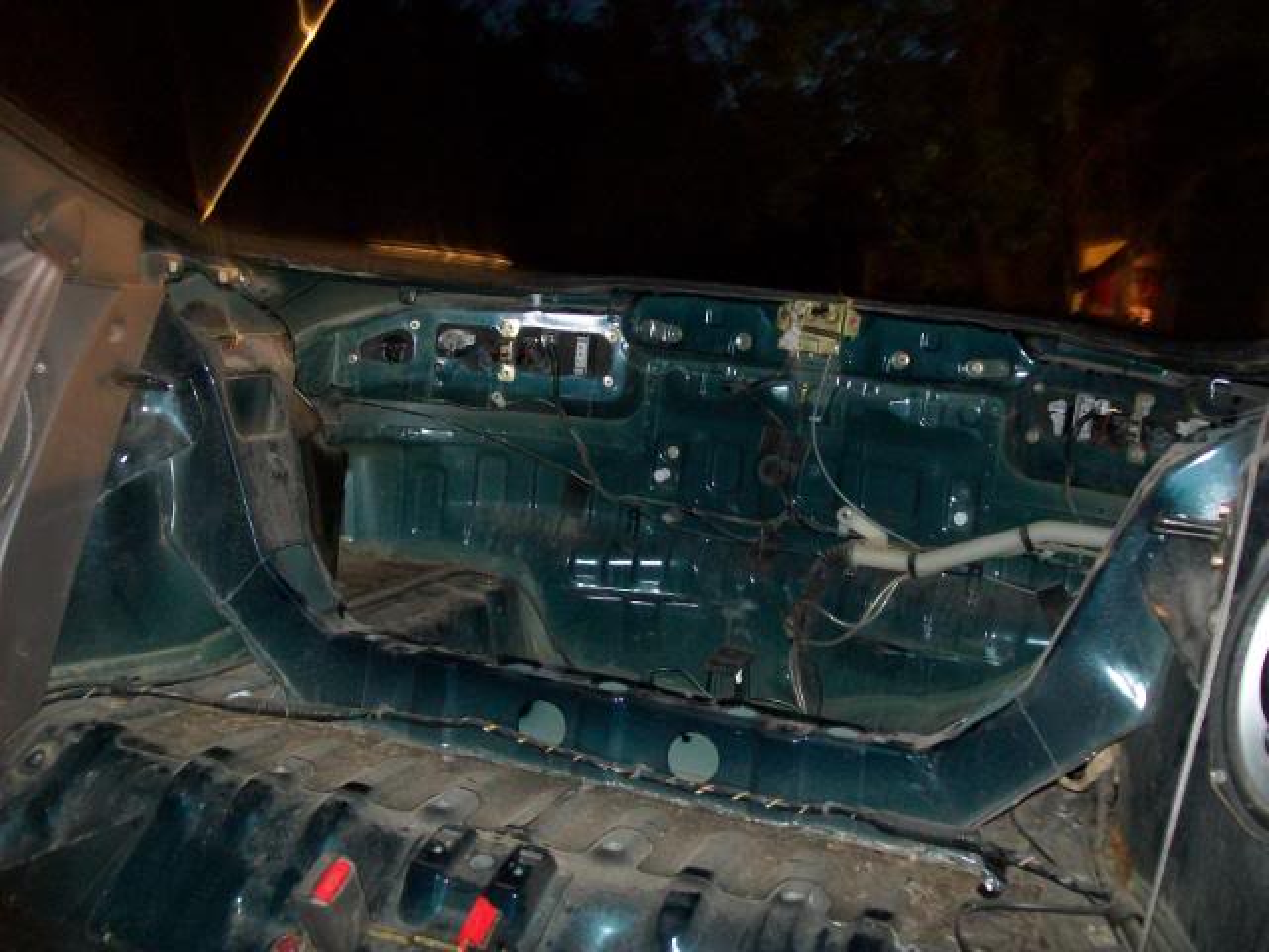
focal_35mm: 36
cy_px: 476
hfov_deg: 51.4
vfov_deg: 39.7
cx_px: 634
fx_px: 1320
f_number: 2.7
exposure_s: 1/2
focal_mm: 6
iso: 160
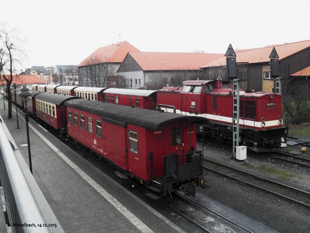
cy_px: 116
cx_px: 155
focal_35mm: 35
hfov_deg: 52.6
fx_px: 313
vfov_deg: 40.7
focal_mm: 6.2
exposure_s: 1/45
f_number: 2.8
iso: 100
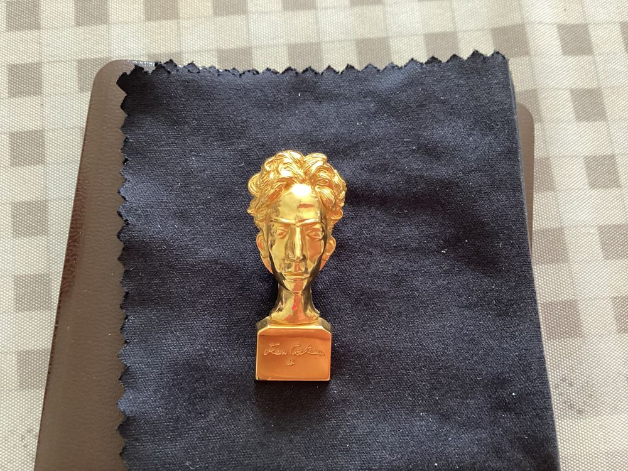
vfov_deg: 45.4
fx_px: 562
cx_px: 314
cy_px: 236
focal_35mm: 31
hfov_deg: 58.4
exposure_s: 1/33
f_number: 2.4
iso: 320
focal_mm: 3.3
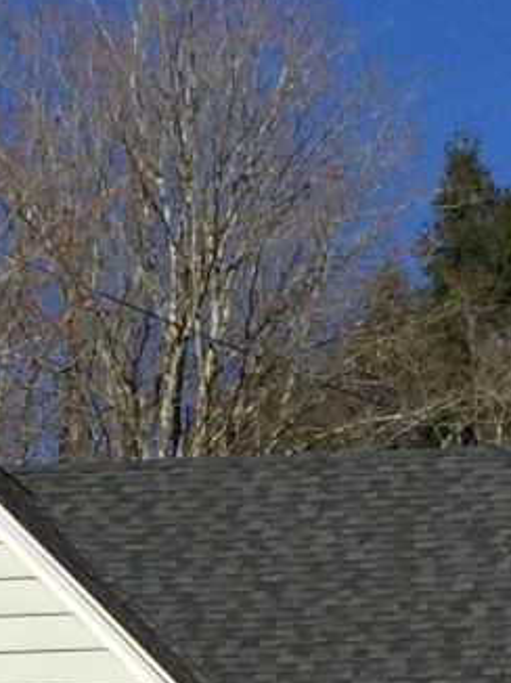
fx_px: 3508
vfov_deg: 10.7
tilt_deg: +8.9
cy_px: 1010
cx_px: 323
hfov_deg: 8.3
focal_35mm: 178
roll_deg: -0.2
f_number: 2.2
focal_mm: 4.15
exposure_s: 1/3968
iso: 32
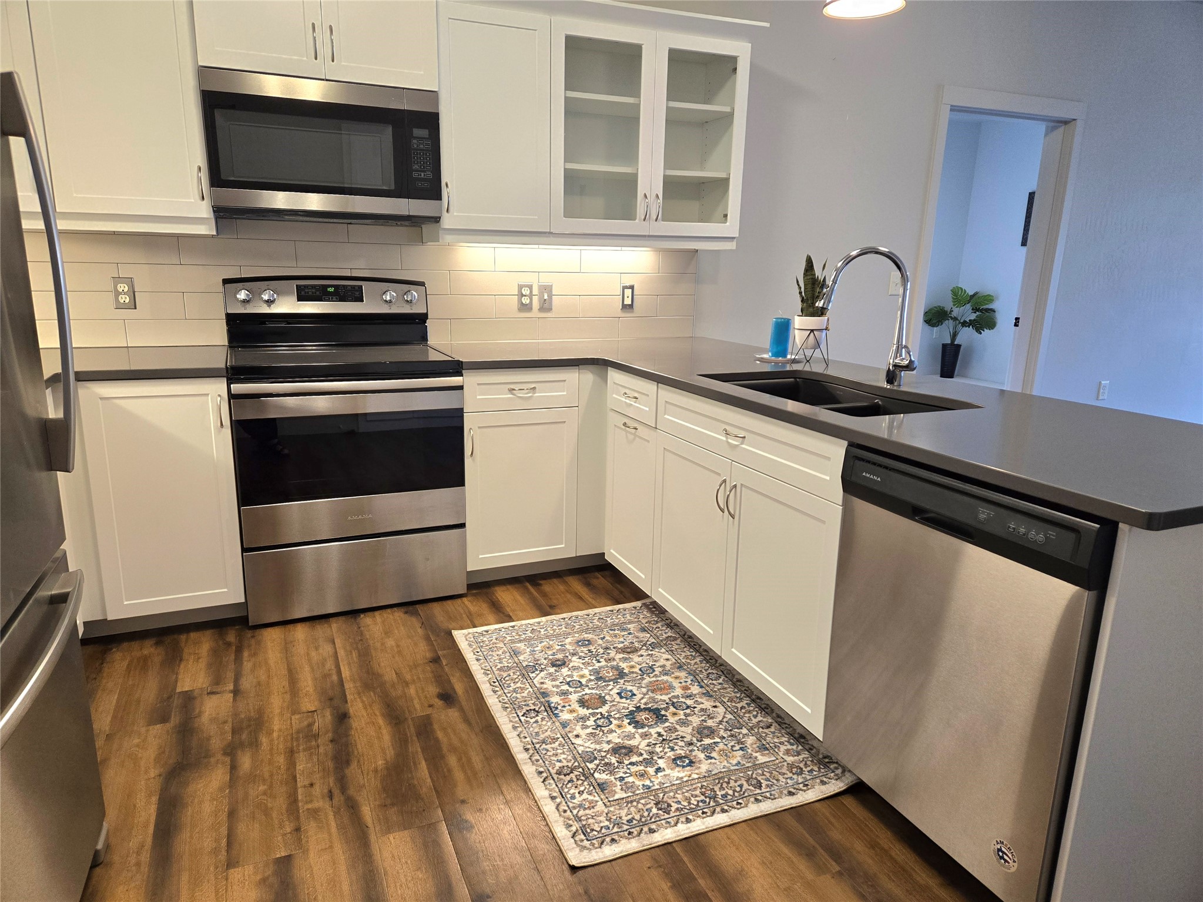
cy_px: 451
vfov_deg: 58.9
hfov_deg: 73.9
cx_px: 602
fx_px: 799
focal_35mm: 23
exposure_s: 1/120
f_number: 1.8
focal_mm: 5.4
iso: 200
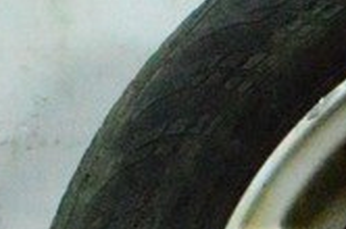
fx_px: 2130
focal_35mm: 222
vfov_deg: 6.0
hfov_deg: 8.9
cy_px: 438
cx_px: 611
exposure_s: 1/60
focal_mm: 24
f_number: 25
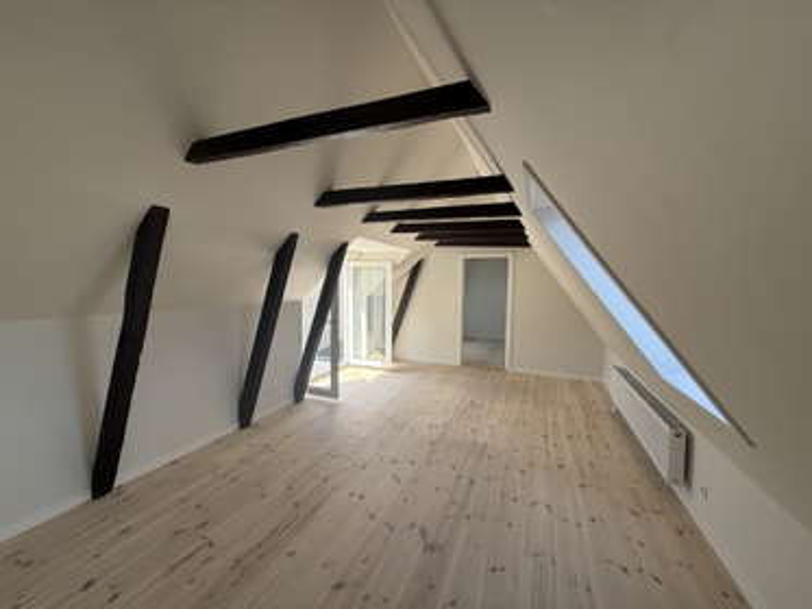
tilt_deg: -2.8
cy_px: 304
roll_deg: -0.3
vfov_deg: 85.7
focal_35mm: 14
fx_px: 329
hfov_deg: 102.0
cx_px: 406
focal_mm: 2.22
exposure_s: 1/349
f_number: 2.2
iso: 64
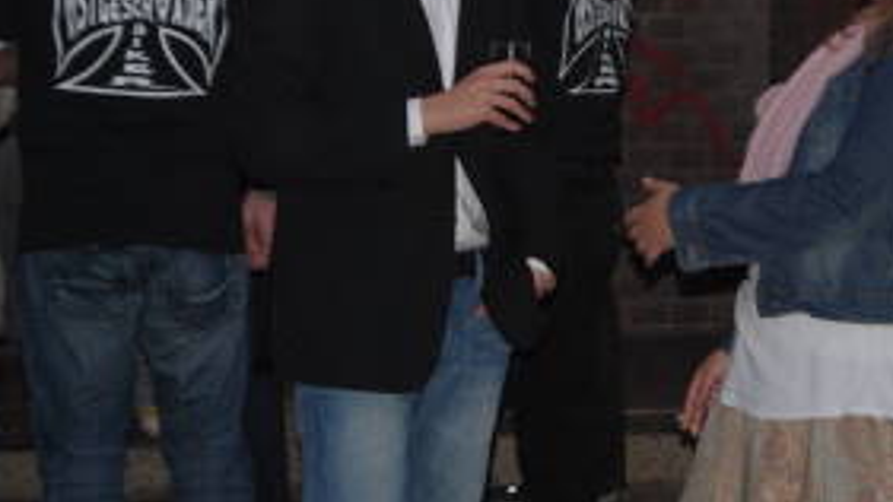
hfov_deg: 14.5
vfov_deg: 8.2
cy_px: 52
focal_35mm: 148
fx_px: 3502
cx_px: 607
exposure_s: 1/60
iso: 200
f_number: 4
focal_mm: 55
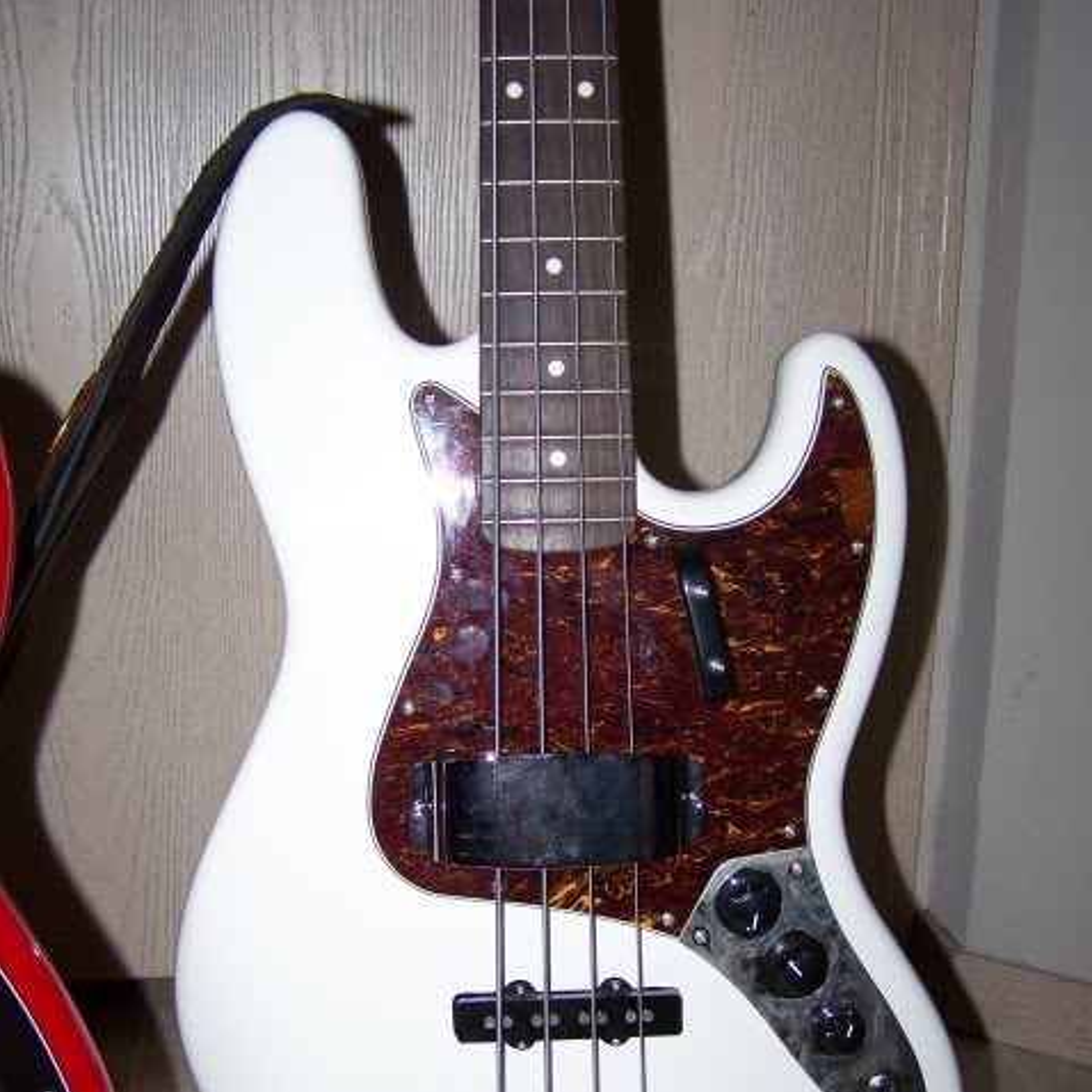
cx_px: 546
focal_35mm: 45
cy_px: 653
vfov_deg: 37.4
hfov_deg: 37.6
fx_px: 1606
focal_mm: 6.3
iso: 80
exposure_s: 1/60
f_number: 2.8
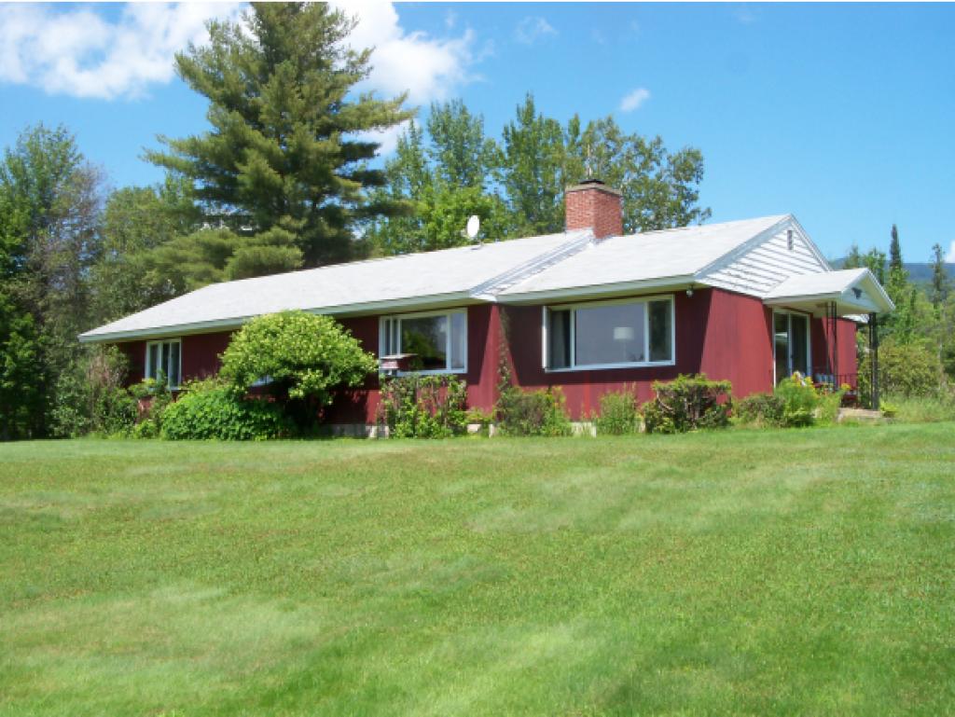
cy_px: 358
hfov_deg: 44.8
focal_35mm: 42
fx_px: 1159
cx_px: 478
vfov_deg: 34.4
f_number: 8.6
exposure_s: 1/125
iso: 100
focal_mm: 7.5
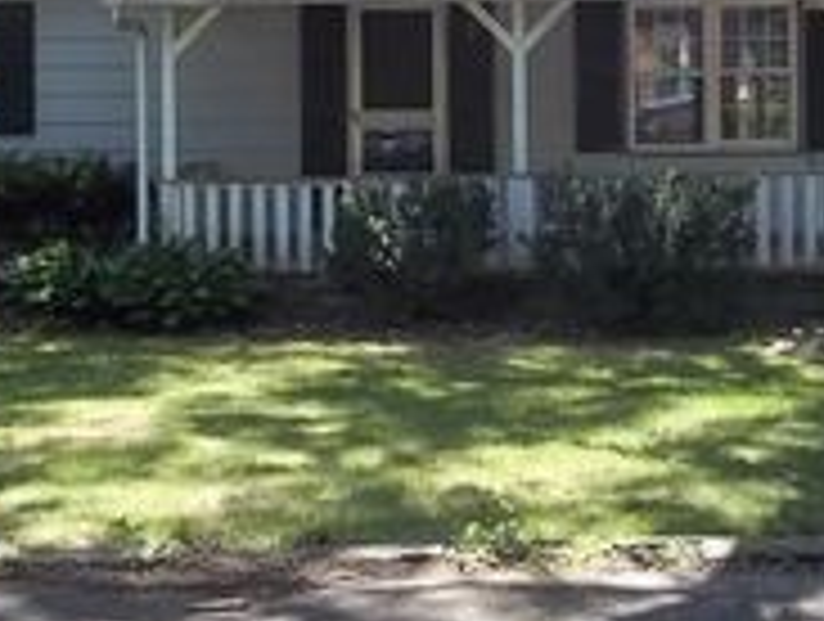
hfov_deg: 28.5
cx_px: 351
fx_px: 1622
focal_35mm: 68
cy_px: 76
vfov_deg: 21.3
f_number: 3.1
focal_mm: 6.5
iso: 80
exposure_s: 1/160
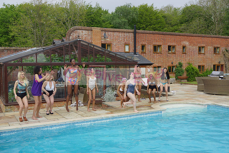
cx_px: 114
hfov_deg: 53.1
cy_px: 76
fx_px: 229
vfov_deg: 36.9
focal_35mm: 36
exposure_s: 1/500
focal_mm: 24
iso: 125
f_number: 6.3
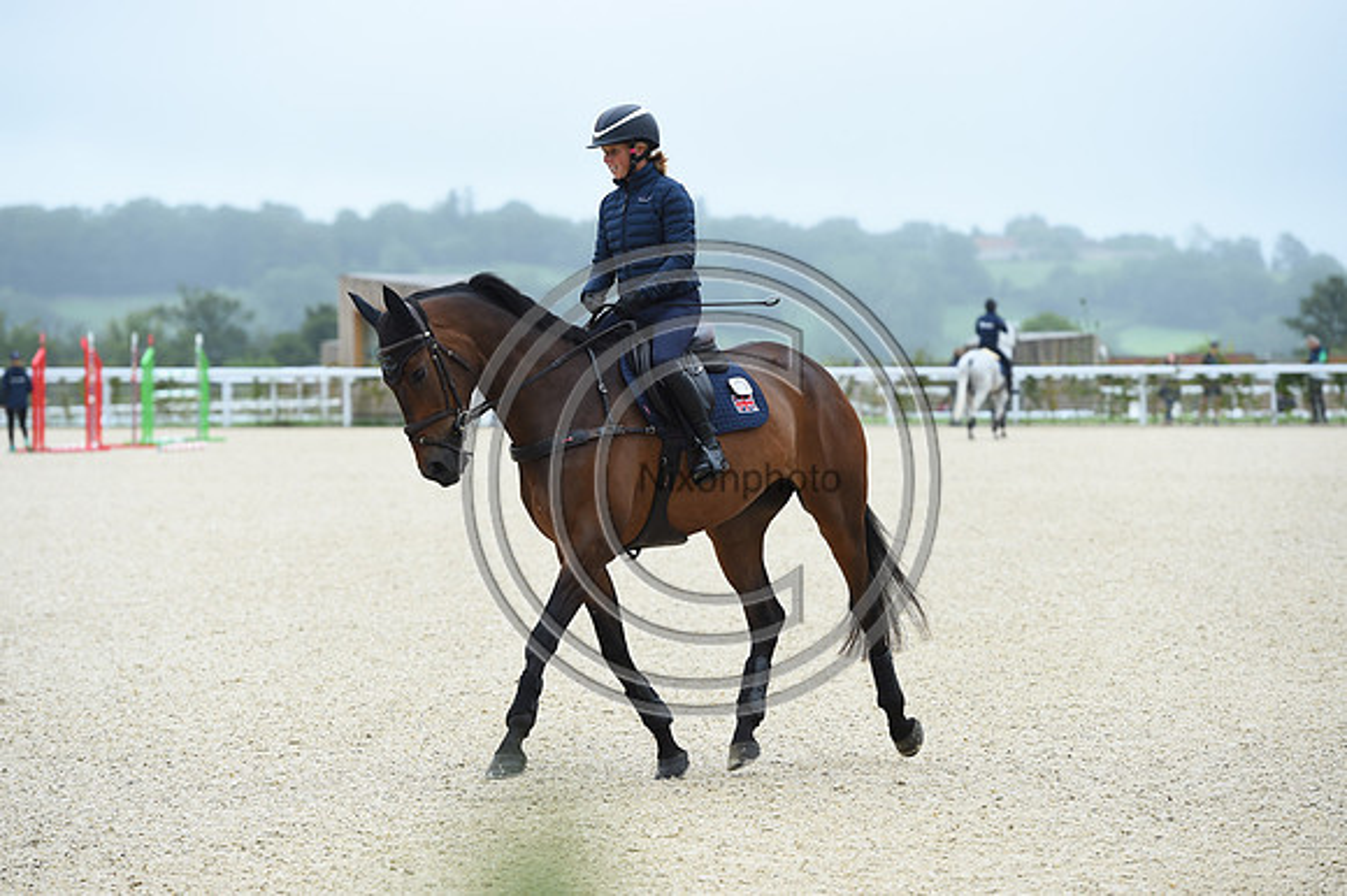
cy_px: 448
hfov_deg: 12.8
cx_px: 674
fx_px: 5983
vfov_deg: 8.6
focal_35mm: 160
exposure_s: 1/800
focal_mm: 160
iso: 560
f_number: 5
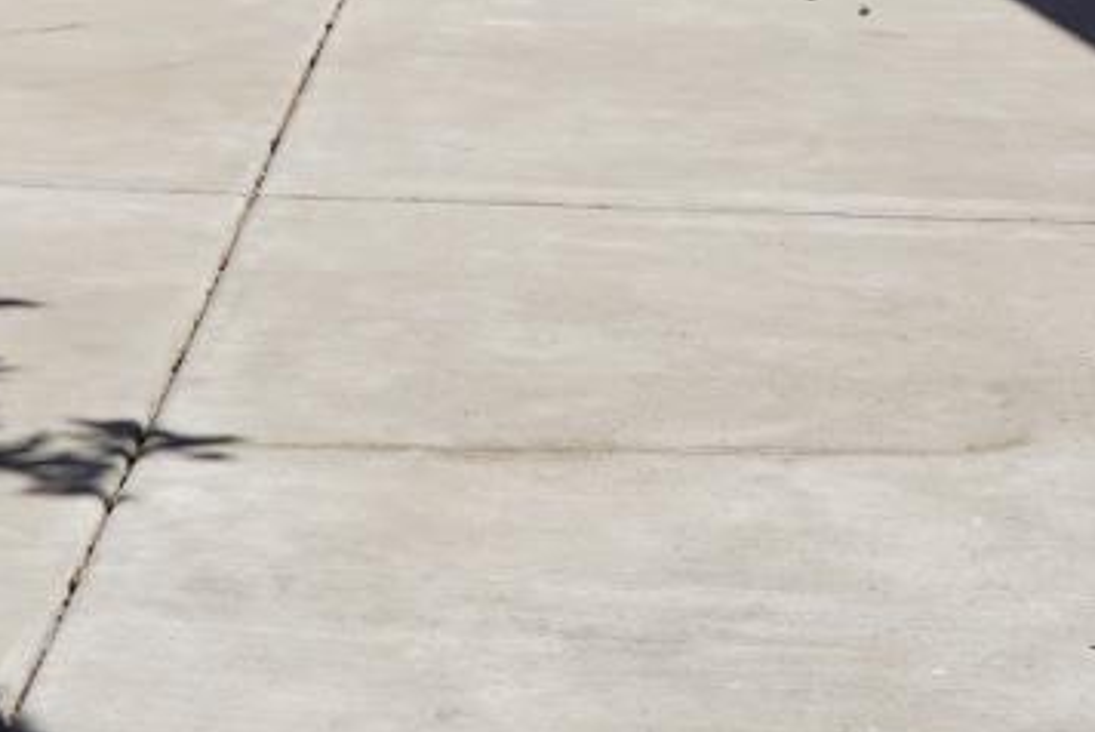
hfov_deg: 19.9
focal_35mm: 101
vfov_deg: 12.4
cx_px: 163
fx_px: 3075
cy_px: -603
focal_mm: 16
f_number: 6.3
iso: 100
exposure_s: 1/500
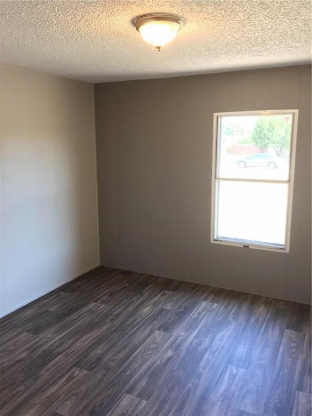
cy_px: 208
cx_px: 156
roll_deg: -0.9
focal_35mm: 29
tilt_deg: -9.7
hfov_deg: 48.2
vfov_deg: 61.7
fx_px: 349
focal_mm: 4.15
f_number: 2.2
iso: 40
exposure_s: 1/30
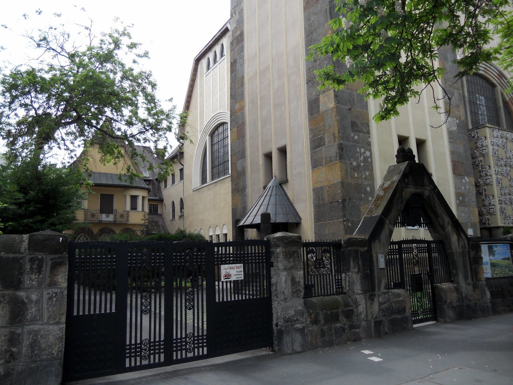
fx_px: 415
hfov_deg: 63.4
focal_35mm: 28
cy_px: 186
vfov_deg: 49.7
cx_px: 248
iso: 80
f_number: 3.2
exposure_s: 1/320
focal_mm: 4.9
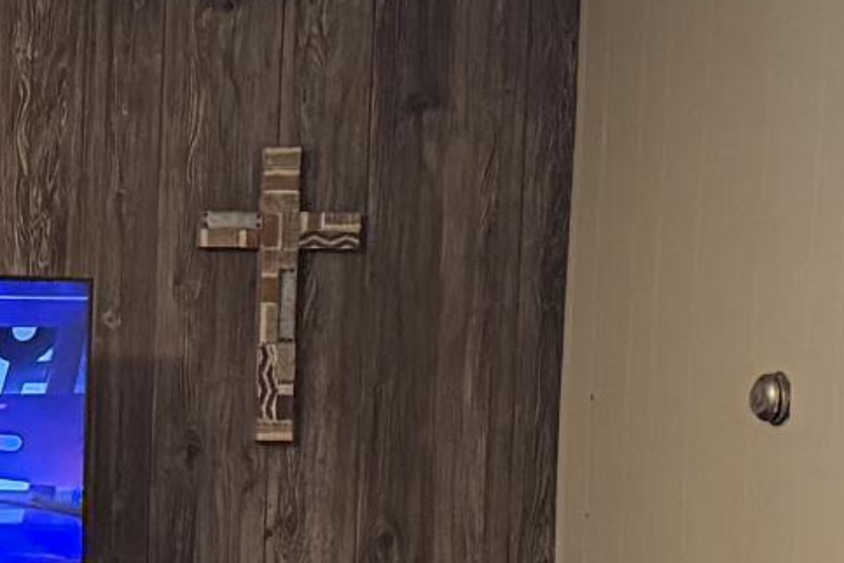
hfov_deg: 12.6
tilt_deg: -3.6
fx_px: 3634
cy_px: 573
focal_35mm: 155
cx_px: -409
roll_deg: -1.3
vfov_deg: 8.8
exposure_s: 1/40
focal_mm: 6.76
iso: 800
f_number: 1.78
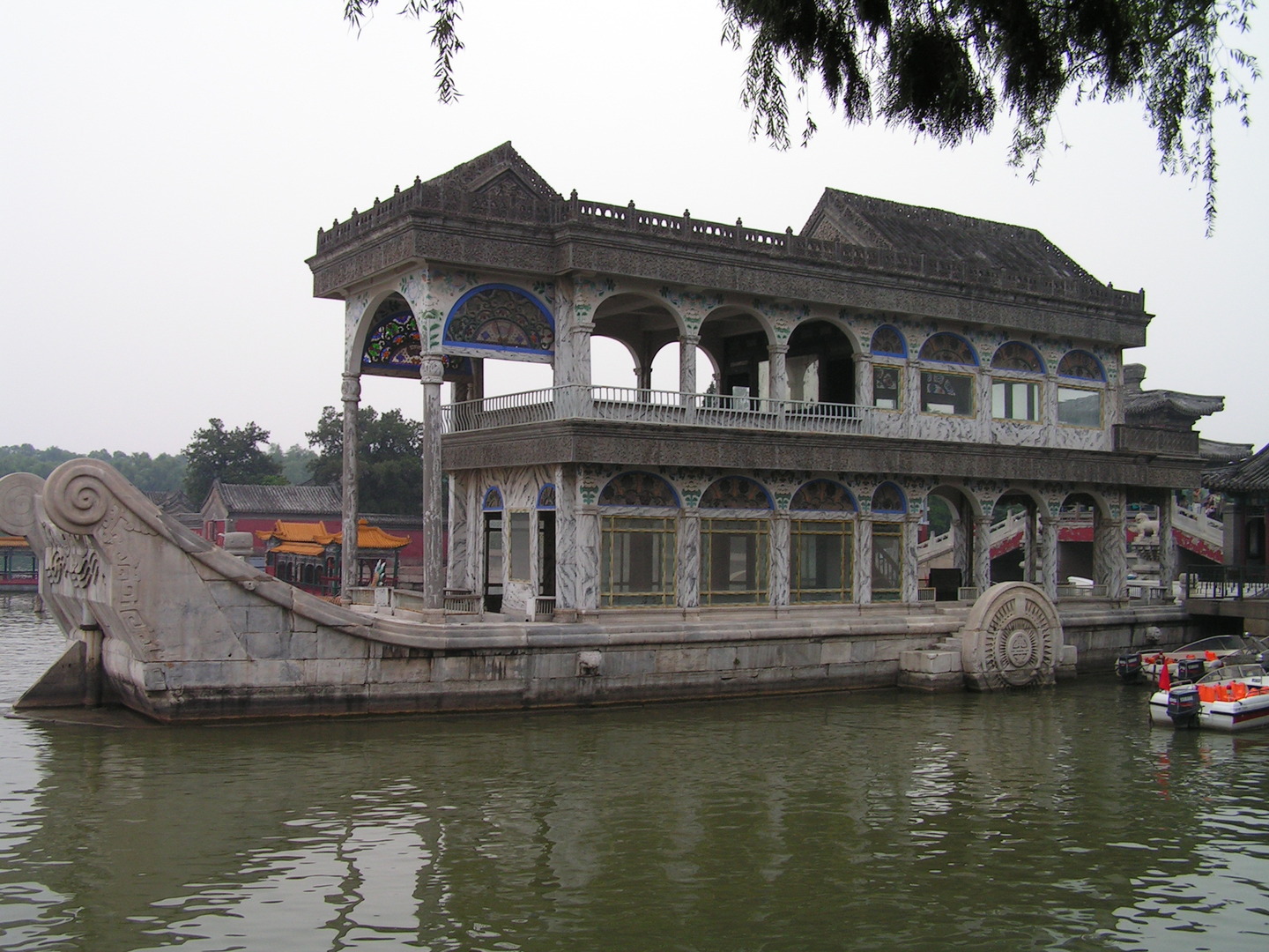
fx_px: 1393
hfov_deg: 49.0
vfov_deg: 37.7
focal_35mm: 38
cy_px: 476
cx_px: 634
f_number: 5.6
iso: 50
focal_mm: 6.3
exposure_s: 1/100
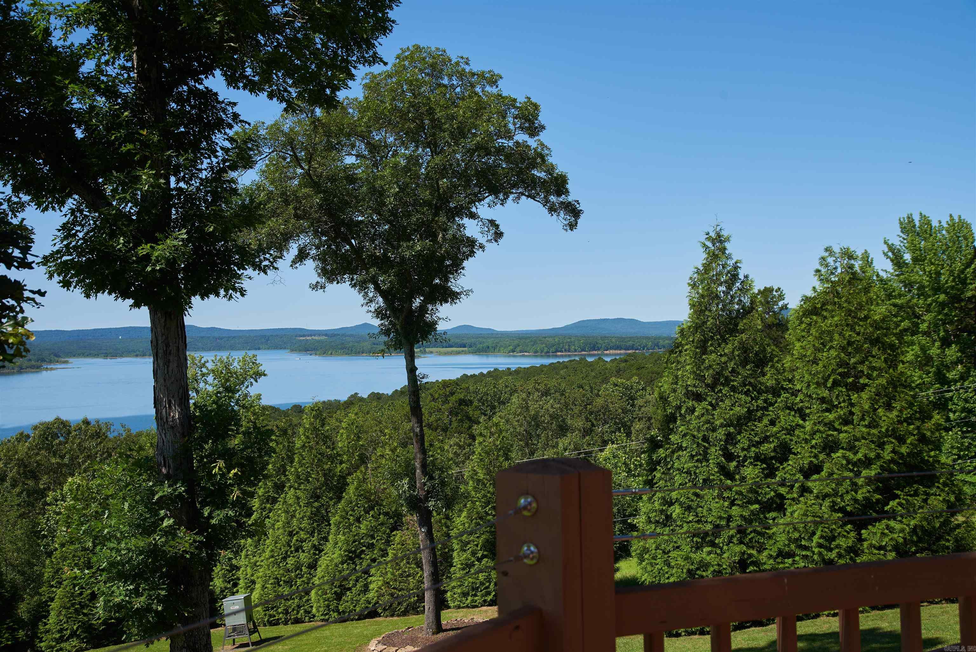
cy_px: 326
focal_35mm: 42
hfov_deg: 46.4
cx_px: 488
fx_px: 1139
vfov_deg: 31.9
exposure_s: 1/320
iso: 125
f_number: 7.1
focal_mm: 42
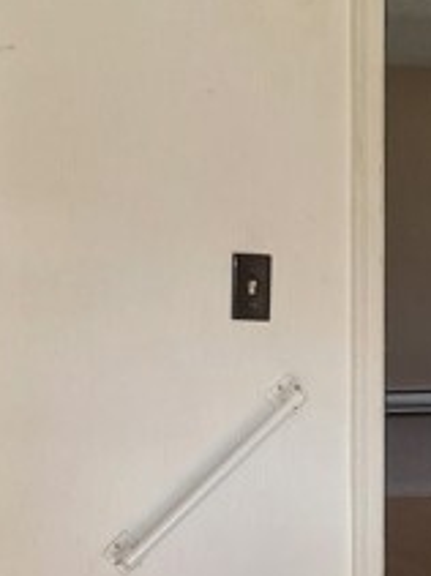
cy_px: 551
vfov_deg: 21.0
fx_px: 1512
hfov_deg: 16.1
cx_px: 360
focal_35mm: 91
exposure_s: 1/120
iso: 250
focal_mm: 7
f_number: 1.8
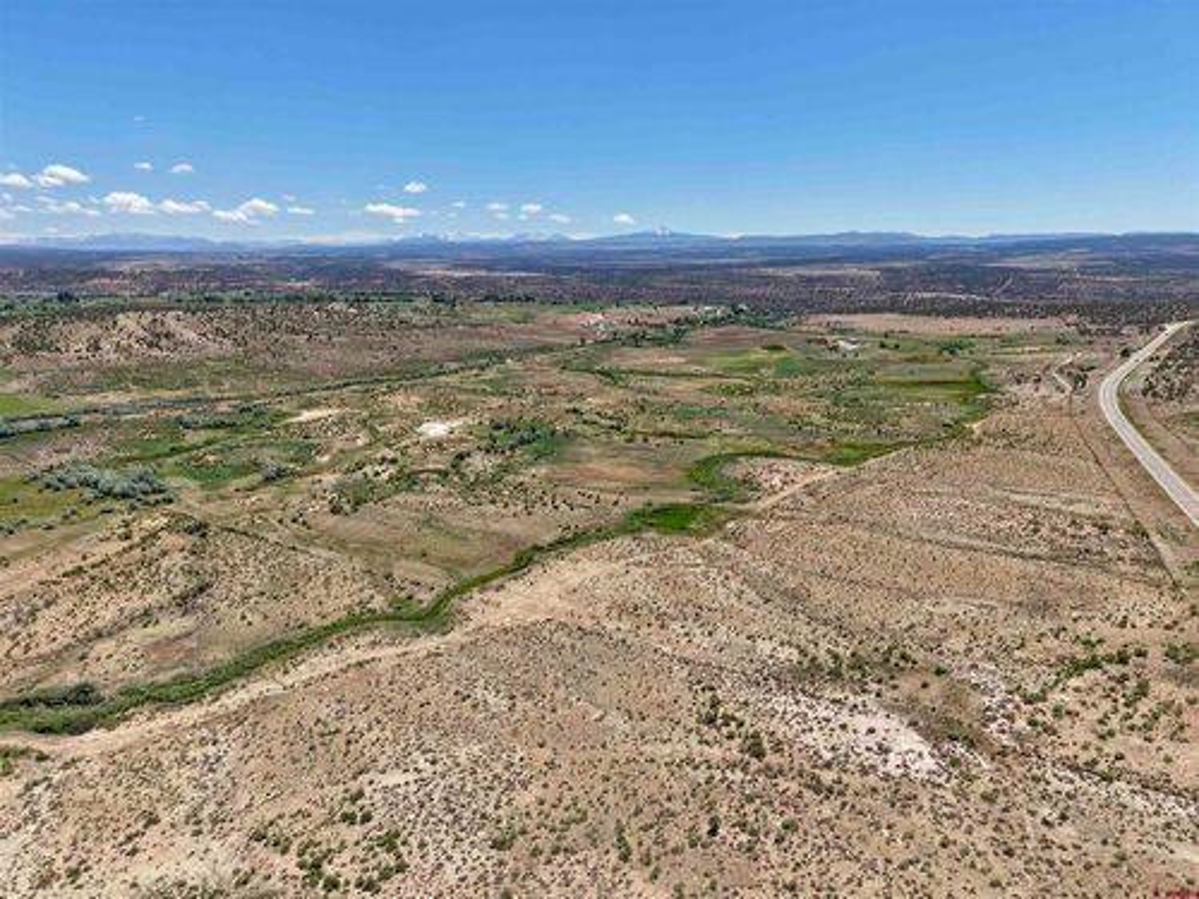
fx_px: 831
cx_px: 600
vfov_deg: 56.8
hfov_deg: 71.6
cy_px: 450
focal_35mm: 24
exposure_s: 1/3200
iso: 100
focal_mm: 8.67
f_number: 1.8
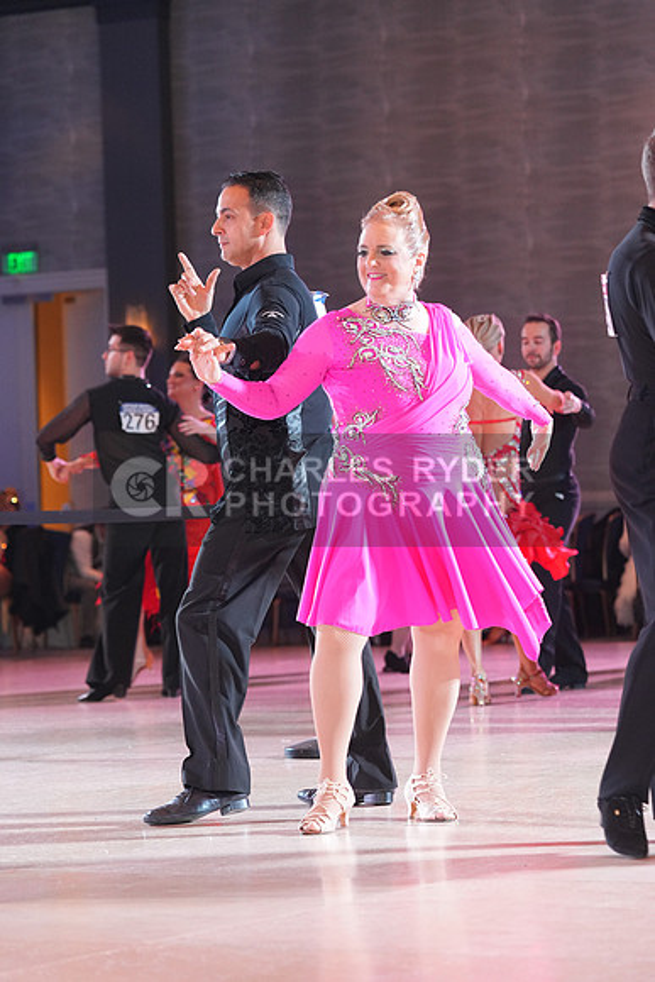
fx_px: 3436
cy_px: 491
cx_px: 328
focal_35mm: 126
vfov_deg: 16.3
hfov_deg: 10.9
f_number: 4.5
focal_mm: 126
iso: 2500
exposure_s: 1/250
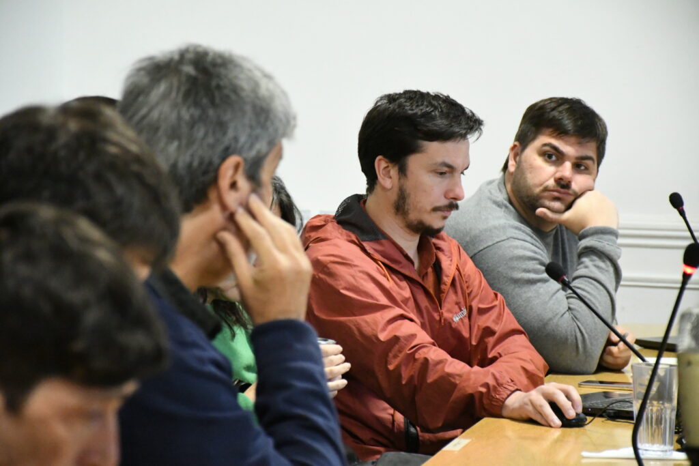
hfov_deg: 13.1
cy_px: 233
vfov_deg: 8.7
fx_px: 3049
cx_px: 350
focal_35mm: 157
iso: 12800
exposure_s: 1/125
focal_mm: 105
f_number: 5.6
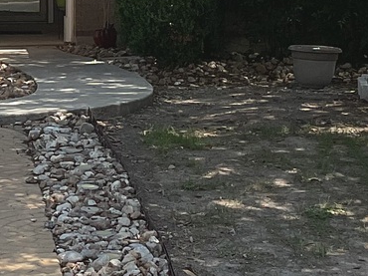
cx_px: -33
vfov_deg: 12.9
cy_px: -3
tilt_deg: -2.0
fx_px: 1201
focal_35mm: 113
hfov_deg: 16.9
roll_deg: +0.8
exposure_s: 1/1675
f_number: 1.8
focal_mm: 3
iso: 16
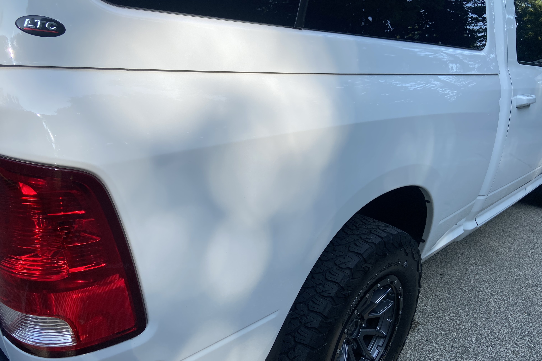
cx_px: 269
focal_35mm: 28
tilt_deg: -21.9
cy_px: 204
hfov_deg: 65.5
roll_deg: -3.7
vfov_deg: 46.3
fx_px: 422
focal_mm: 4.25
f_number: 1.8
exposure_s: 1/1377
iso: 32
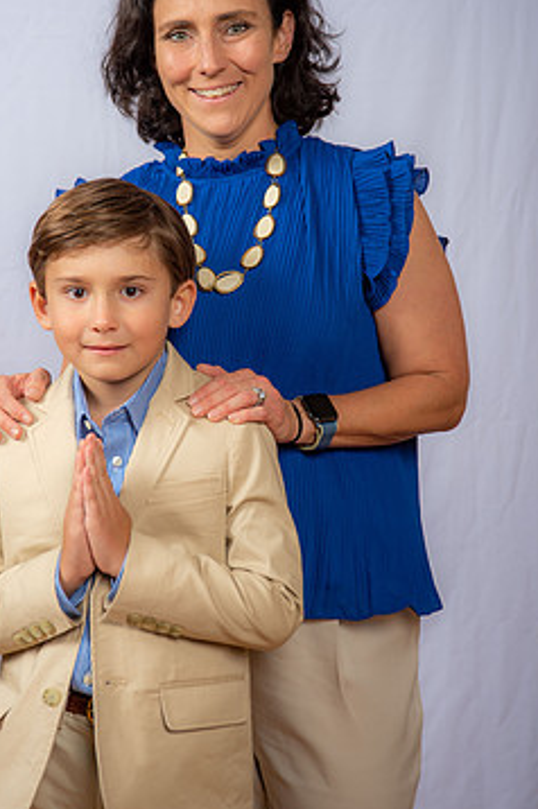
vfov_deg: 23.1
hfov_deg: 15.5
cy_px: 357
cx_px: 223
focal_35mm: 88
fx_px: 1976
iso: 250
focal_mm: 70
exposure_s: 1/160
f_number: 6.3
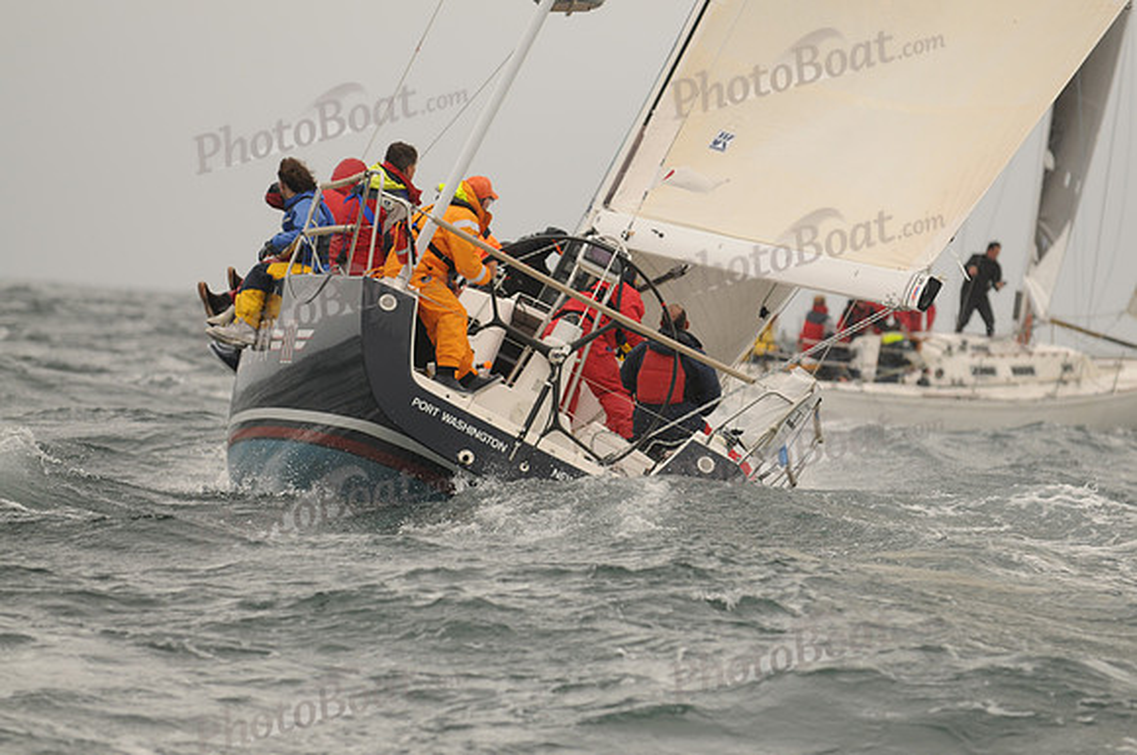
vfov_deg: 6.1
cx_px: 568
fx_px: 7096
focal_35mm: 225
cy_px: 378
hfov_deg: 9.2
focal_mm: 150
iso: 200
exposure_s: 1/1000
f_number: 4
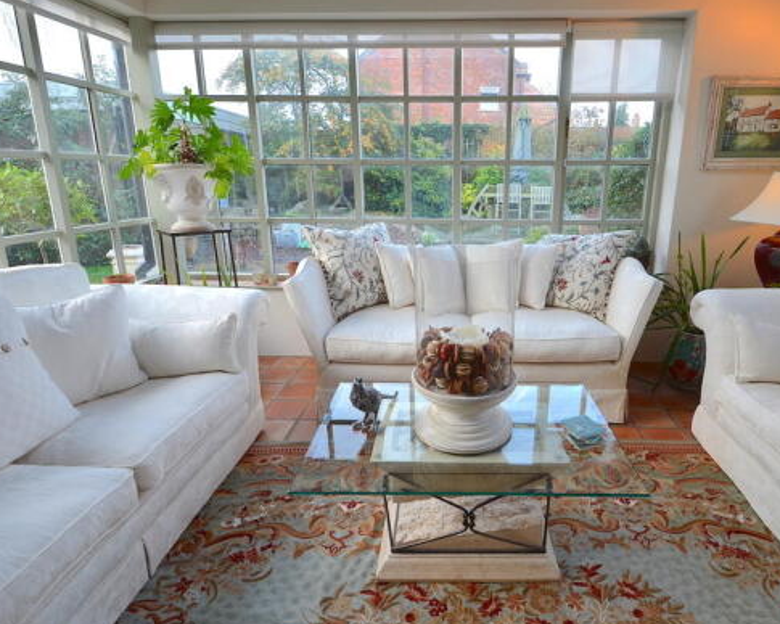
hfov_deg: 82.7
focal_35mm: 19
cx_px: 450
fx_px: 439
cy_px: 302
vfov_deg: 70.8
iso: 200
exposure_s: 1/20
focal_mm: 10
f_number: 8
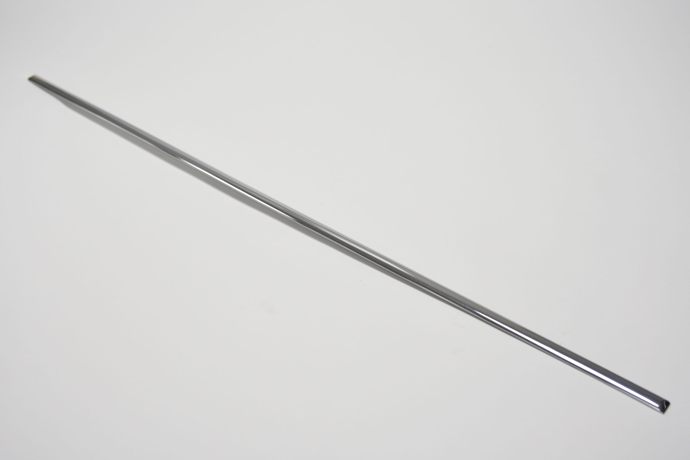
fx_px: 891
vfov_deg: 29.0
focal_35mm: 46
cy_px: 230
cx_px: 345
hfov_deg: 42.3
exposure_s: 1/100
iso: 320
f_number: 2.8
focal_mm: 31
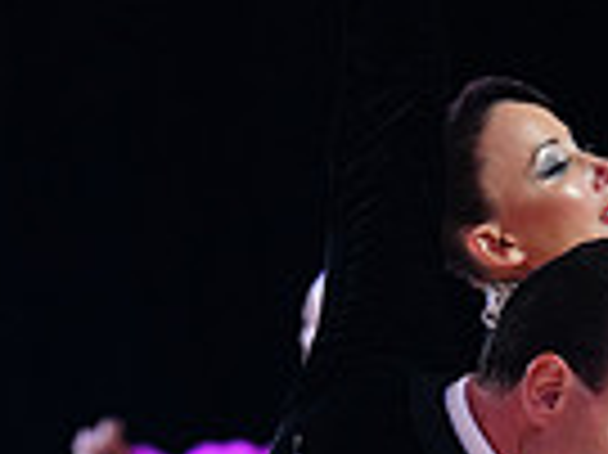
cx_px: 209
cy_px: 1070
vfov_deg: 2.7
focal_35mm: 545
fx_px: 9564
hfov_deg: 3.6
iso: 2000
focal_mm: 132
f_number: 2.8
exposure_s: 1/500
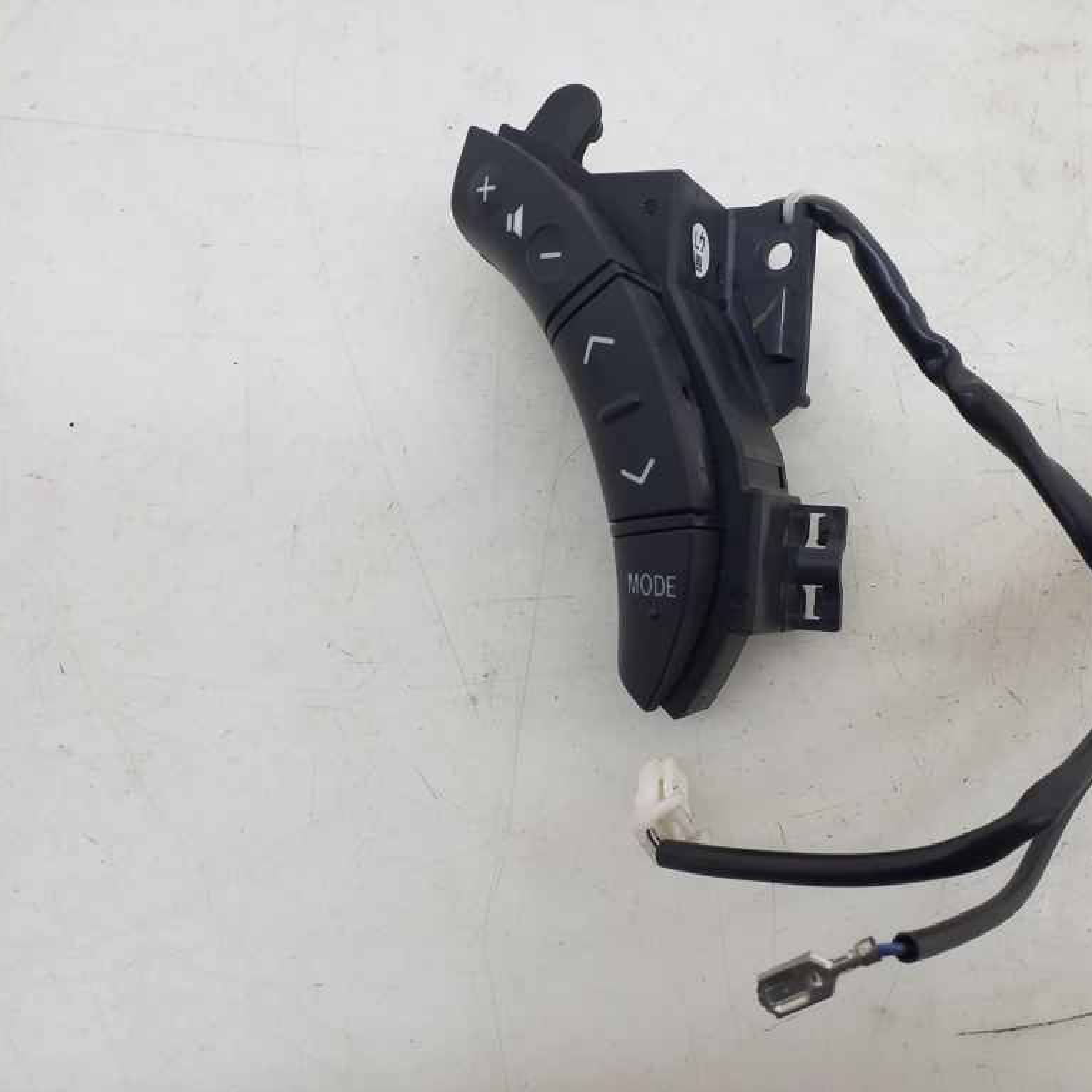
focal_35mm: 32
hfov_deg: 50.3
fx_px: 1142
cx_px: 719
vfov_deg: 51.1
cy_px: 547
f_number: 1.9
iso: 100
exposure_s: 1/50
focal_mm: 3.6
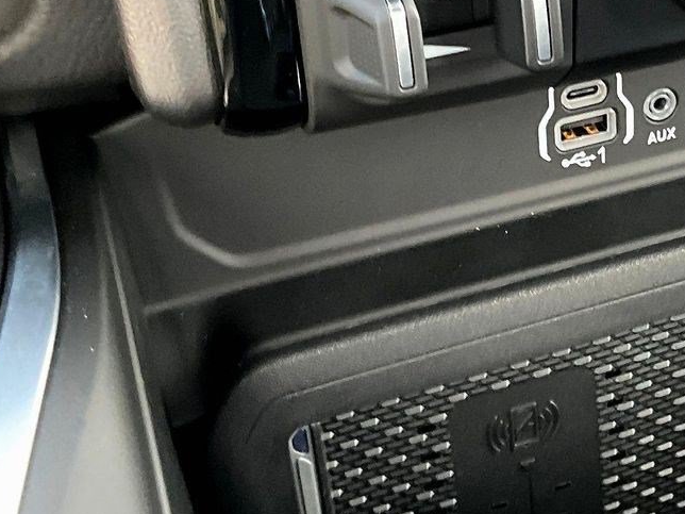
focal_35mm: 72
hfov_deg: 26.2
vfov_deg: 20.3
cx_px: 616
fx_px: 1425
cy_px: 120
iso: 320
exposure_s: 1/41
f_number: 1.8
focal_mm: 3
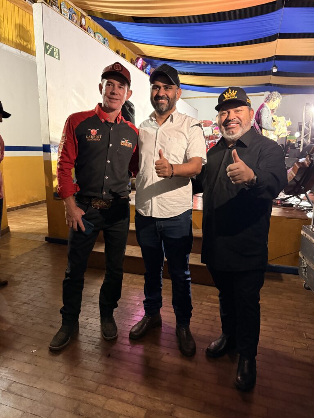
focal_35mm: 24
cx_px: 157
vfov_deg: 71.6
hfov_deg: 56.8
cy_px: 209
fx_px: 290
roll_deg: -0.5
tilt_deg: -9.9
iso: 1000
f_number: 1.78
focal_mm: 6.76
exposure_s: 1/30
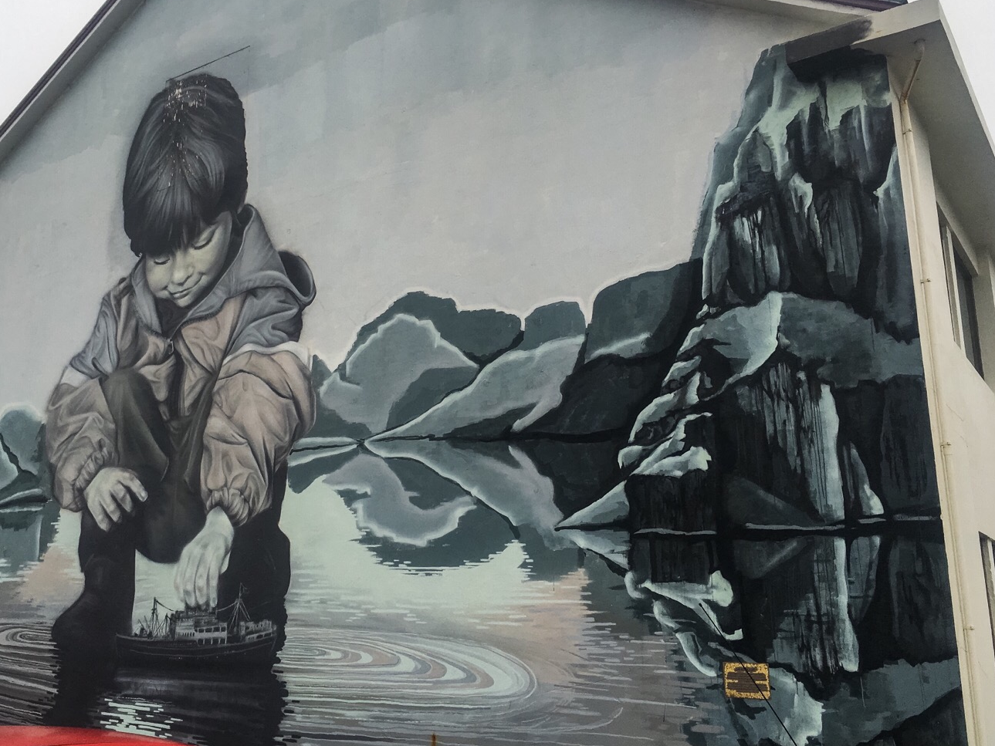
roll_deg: -1.2
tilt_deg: +14.9
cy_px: 334
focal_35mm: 36
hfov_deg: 51.1
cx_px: 407
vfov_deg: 39.6
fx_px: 1035
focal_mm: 4.15
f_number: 2.2
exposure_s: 1/418
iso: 25
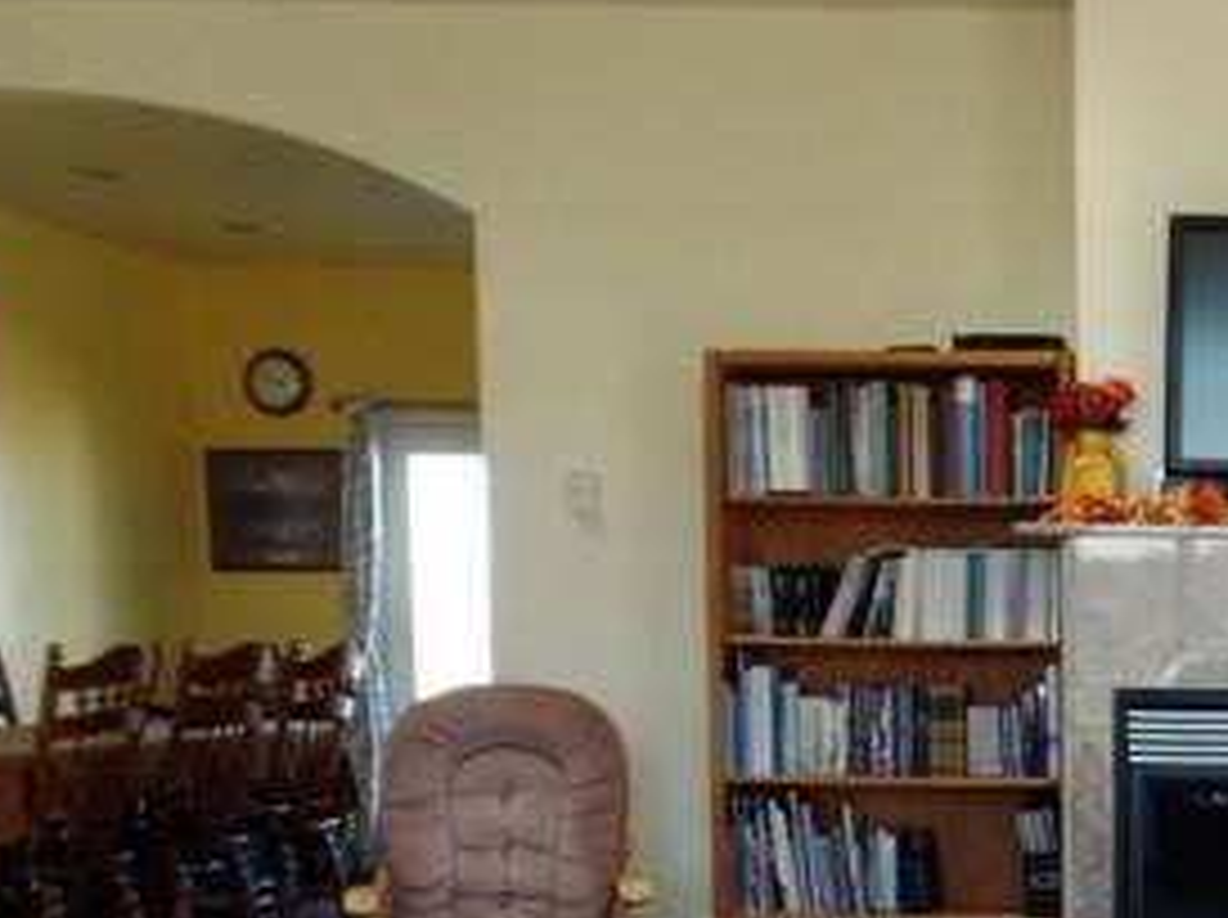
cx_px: 1327
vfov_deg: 26.1
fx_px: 1913
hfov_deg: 31.8
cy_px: 814
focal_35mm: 54
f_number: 3.5
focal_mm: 4.1
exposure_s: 1/45
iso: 80
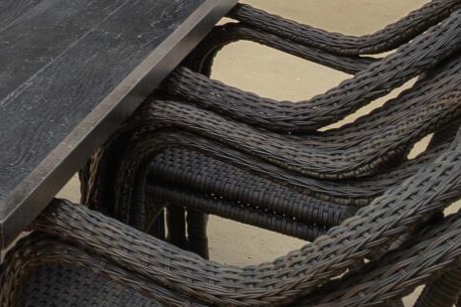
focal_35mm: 110
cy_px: -358
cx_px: -697
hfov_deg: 13.1
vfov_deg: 11.0
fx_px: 1408
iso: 50
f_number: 8
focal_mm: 17
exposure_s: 1/50
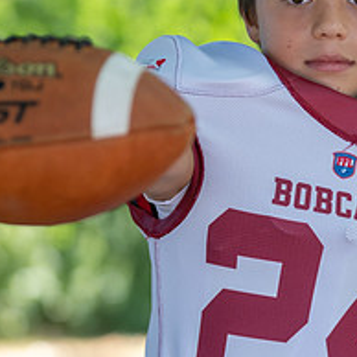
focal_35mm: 258
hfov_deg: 6.8
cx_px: 273
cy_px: 109
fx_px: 3010
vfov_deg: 6.8
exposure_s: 1/320
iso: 160
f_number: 2.8
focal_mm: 98
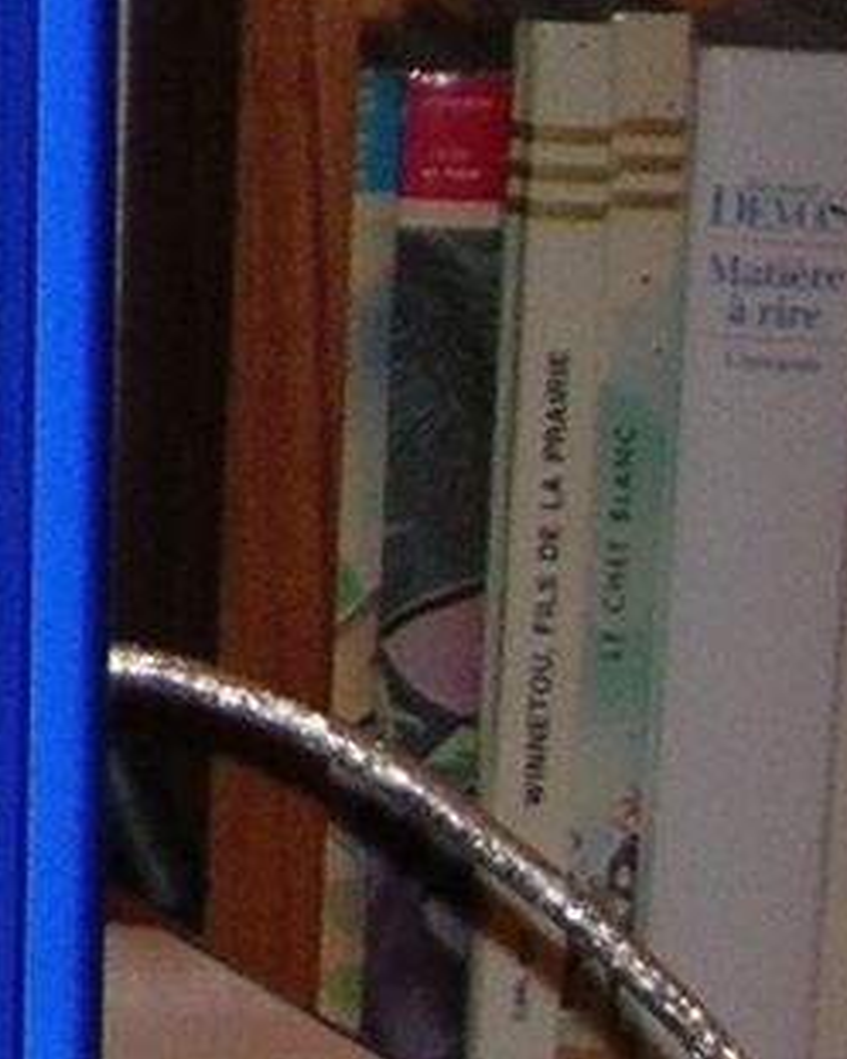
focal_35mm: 266
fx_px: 8335
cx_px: -2326
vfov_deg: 7.1
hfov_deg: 5.2
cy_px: -823
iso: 50
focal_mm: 6.2
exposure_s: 1/60.1
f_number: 2.9
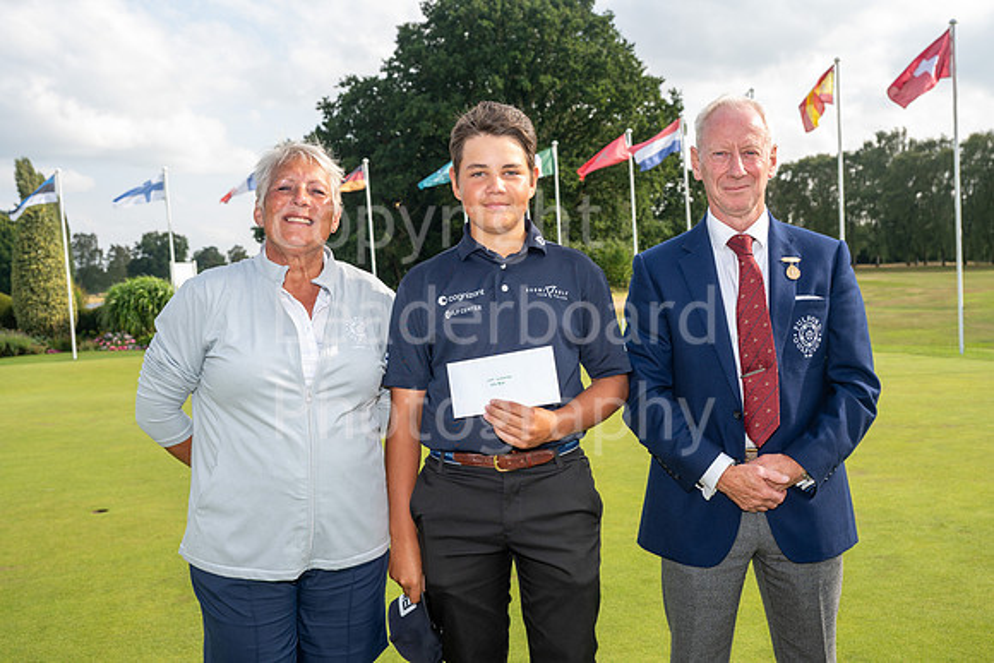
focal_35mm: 36
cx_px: 497
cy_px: 332
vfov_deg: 36.9
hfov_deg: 53.1
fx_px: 994
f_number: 6.3
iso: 125
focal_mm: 36
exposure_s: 1/200
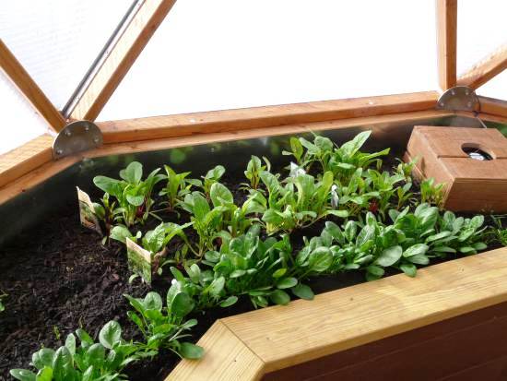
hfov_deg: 49.0
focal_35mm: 38
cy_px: 190
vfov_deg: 37.7
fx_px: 557
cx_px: 254
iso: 100
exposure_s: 1/200
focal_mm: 6.3
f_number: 4
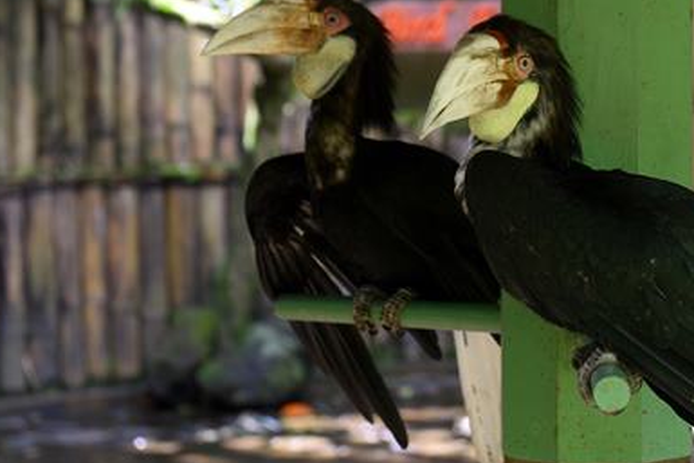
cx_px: 534
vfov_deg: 10.4
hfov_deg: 15.6
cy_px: 86
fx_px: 2526
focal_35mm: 131
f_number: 4
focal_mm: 60
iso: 320
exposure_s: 1/60
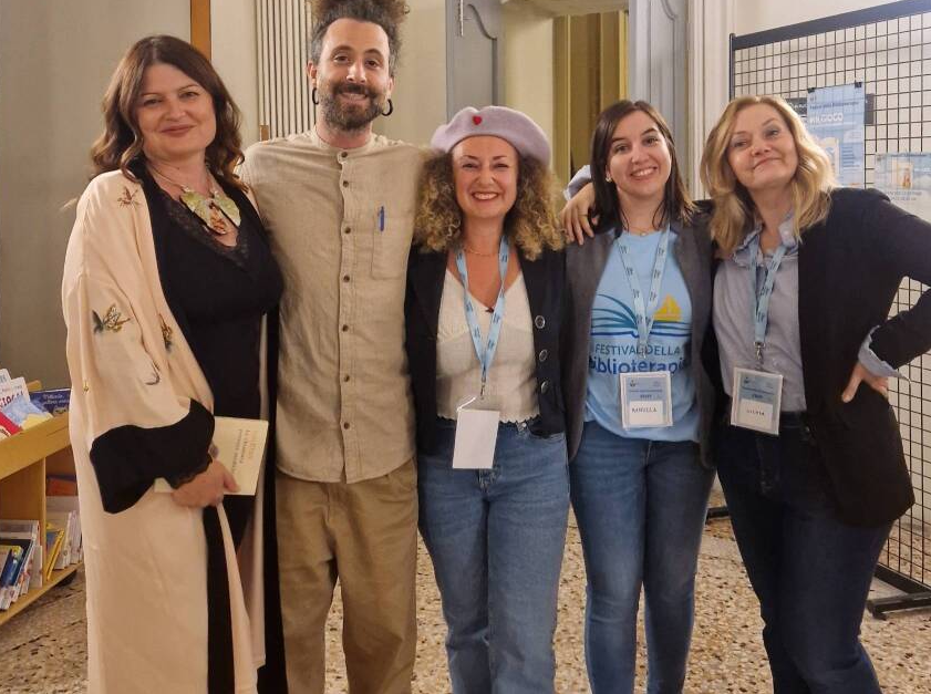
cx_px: 454
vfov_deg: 49.6
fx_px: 751
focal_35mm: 28
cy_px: 339
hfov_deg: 63.5
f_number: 1.8
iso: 400
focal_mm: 5.4
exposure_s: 1/100
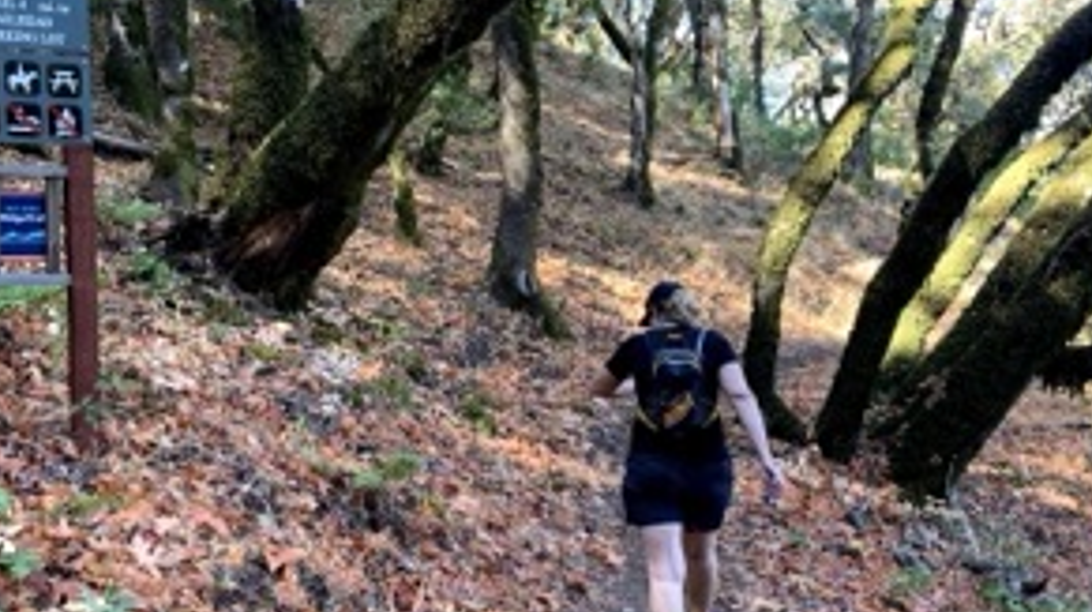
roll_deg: +1.8
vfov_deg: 30.3
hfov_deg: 51.4
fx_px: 1128
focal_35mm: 39
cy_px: 330
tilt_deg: -4.4
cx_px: 450
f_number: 1.8
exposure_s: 1/104
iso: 100
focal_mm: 4.25
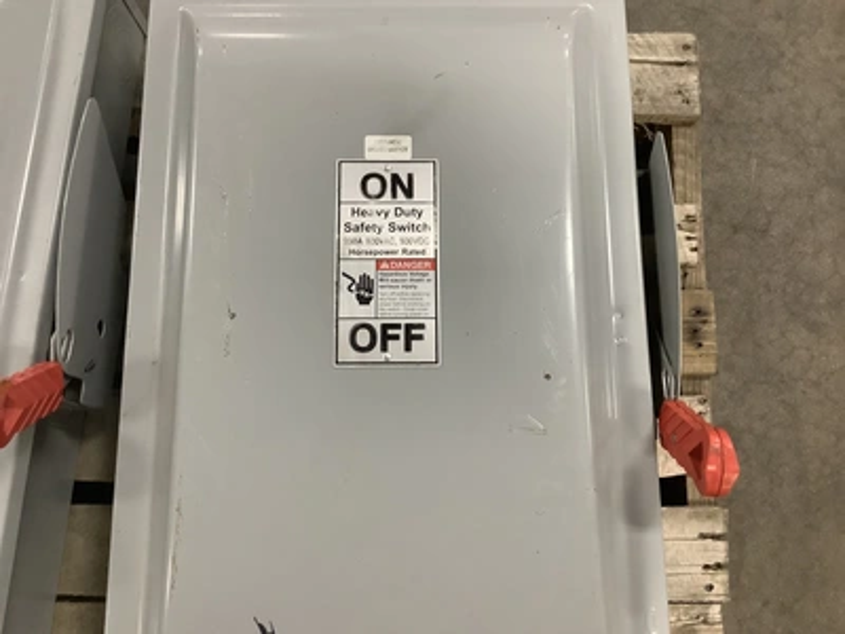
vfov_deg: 45.4
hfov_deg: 58.4
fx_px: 757
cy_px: 317
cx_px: 422
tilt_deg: -79.3
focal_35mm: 31
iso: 320
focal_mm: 3.3
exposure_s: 1/60
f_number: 2.4
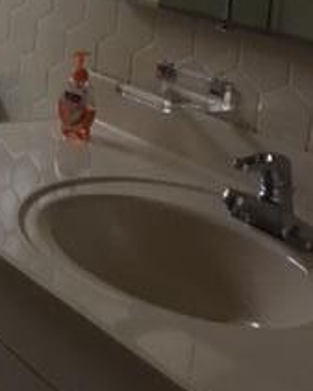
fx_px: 995
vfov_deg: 21.9
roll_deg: -3.3
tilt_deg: -12.4
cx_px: -85
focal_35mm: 86
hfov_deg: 16.9
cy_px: 78
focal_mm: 4.15
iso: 200
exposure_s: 1/15
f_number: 2.2
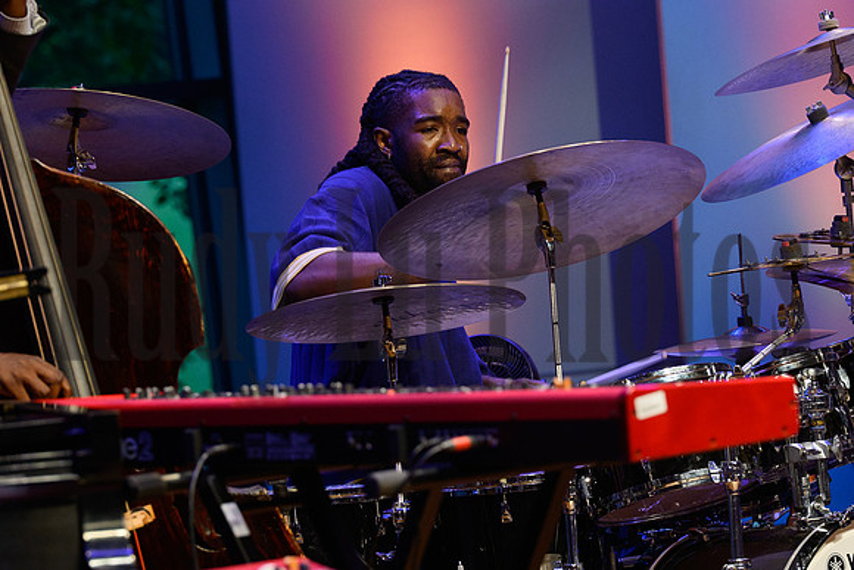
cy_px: 285
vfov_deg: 4.6
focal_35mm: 300
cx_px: 427
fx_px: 7118
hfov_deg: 6.9
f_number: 5.6
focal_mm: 200
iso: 2500
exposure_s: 1/320
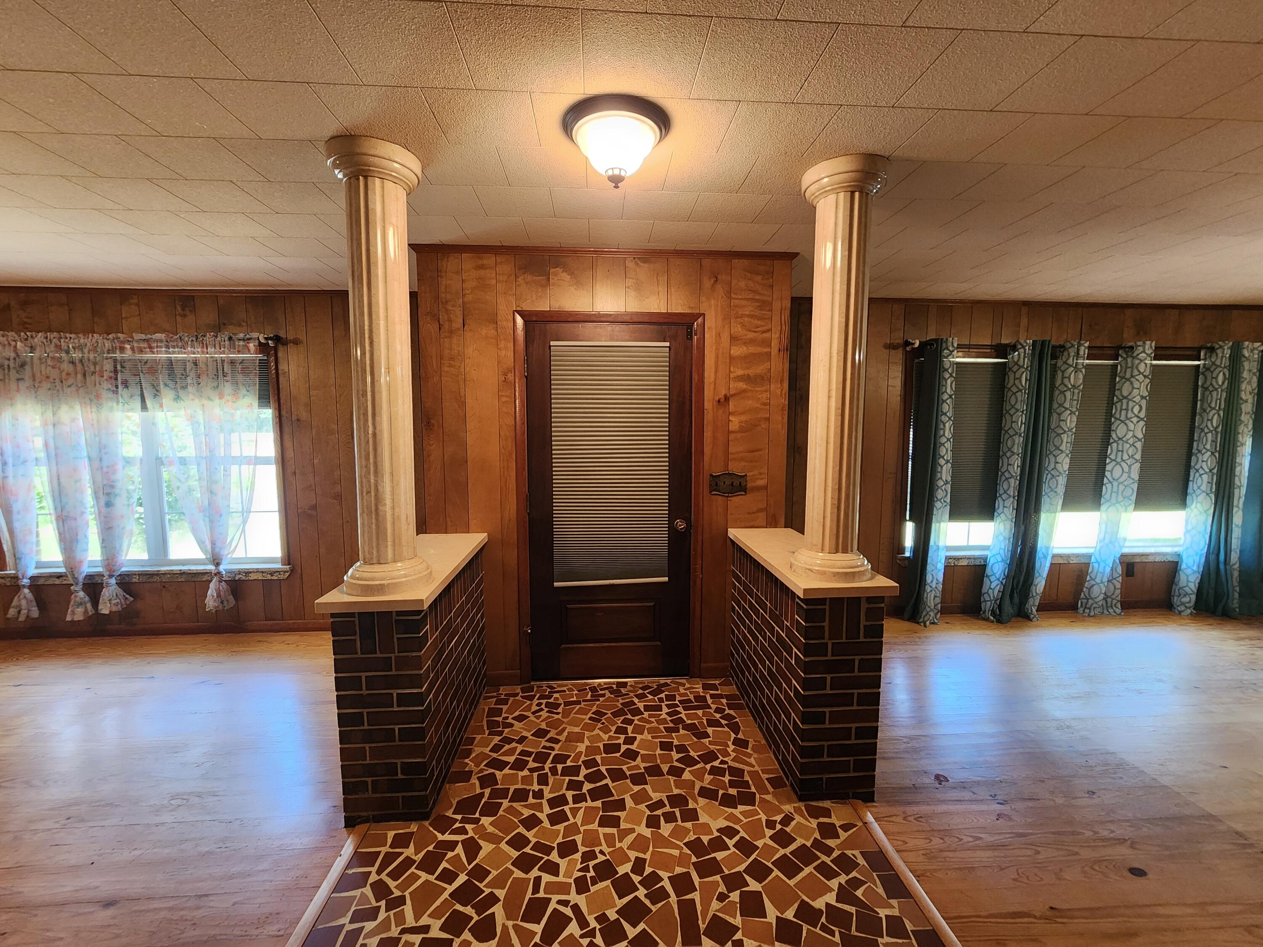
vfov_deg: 89.9
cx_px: 632
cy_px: 474
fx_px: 474
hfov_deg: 106.2
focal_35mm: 13
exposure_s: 1/40
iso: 320
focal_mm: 2.2
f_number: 2.2
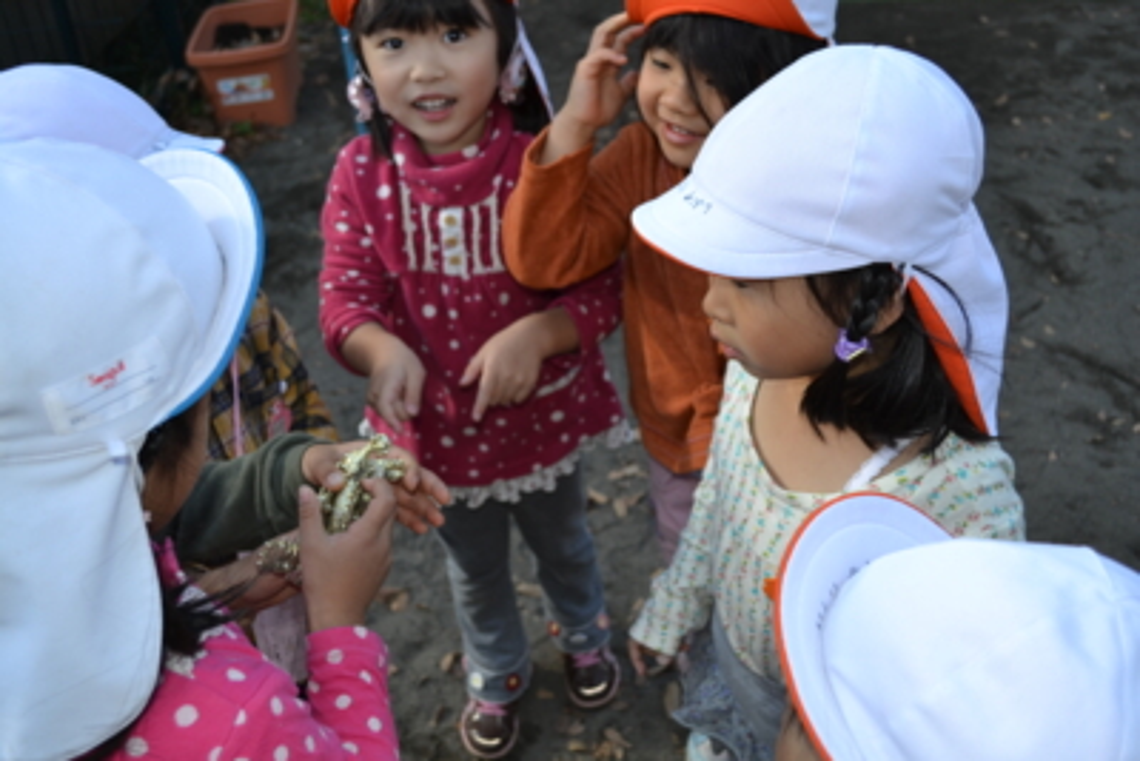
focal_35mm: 36
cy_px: 380
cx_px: 570
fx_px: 1140
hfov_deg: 53.1
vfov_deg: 36.9
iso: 100
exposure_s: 1/160
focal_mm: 24
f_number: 4
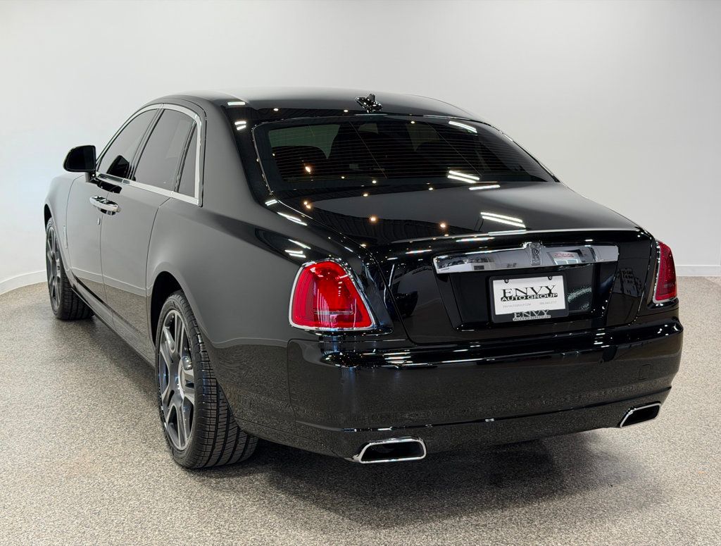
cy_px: 273
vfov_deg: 30.4
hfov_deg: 39.5
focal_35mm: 48
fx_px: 1003
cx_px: 360
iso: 50
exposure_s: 1/133
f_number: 1.78
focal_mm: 6.76
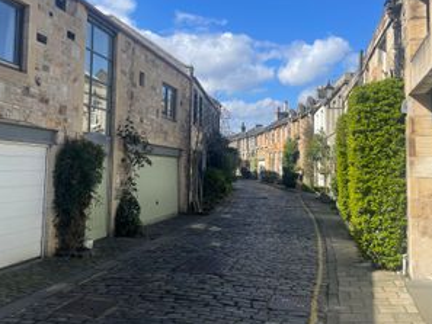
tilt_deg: +4.7
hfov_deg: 52.5
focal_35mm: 35
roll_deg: -0.8
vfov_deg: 40.6
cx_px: 198
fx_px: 437
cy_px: 141
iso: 32
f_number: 1.6
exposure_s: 1/2398
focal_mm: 4.2
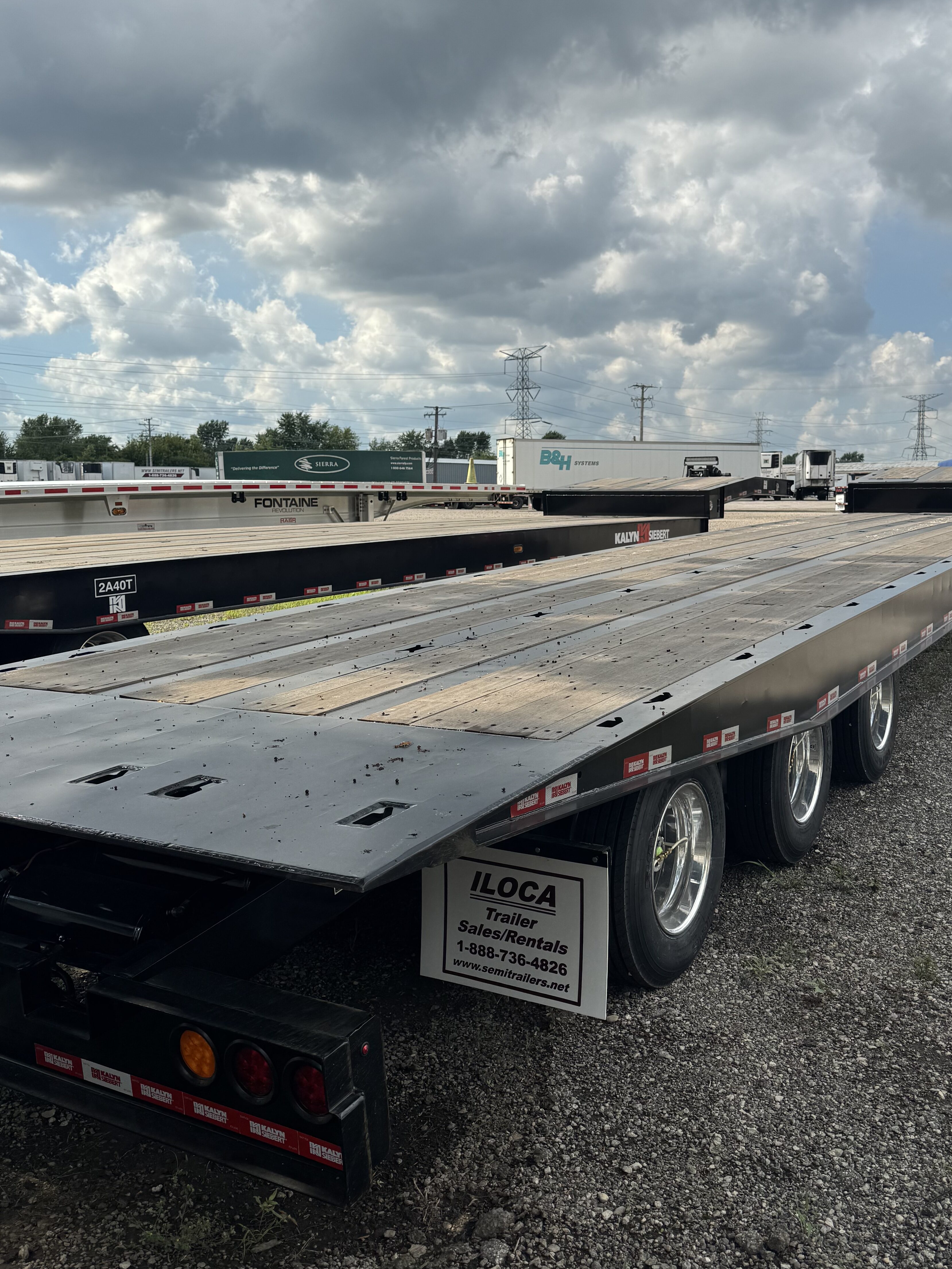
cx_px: 560
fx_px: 1137
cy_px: 620
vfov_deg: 58.3
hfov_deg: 45.3
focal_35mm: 31
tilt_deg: -6.4
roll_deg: +0.3
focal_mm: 6.76
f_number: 1.78
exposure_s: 1/5348
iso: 80
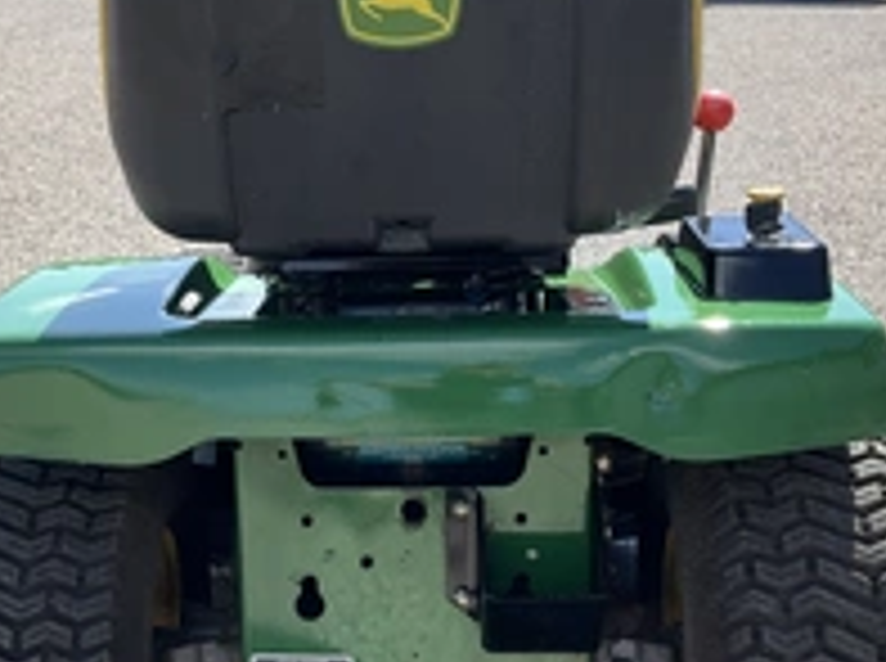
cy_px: 320
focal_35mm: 59
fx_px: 1507
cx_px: 396
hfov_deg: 32.7
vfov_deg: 24.7
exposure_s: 1/1121
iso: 25
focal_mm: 3
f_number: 1.8
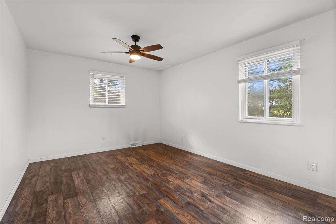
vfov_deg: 73.7
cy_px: 112
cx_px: 168
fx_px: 149
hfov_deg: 96.8
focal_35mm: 16
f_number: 8
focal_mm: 16
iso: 400
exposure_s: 1/1.25
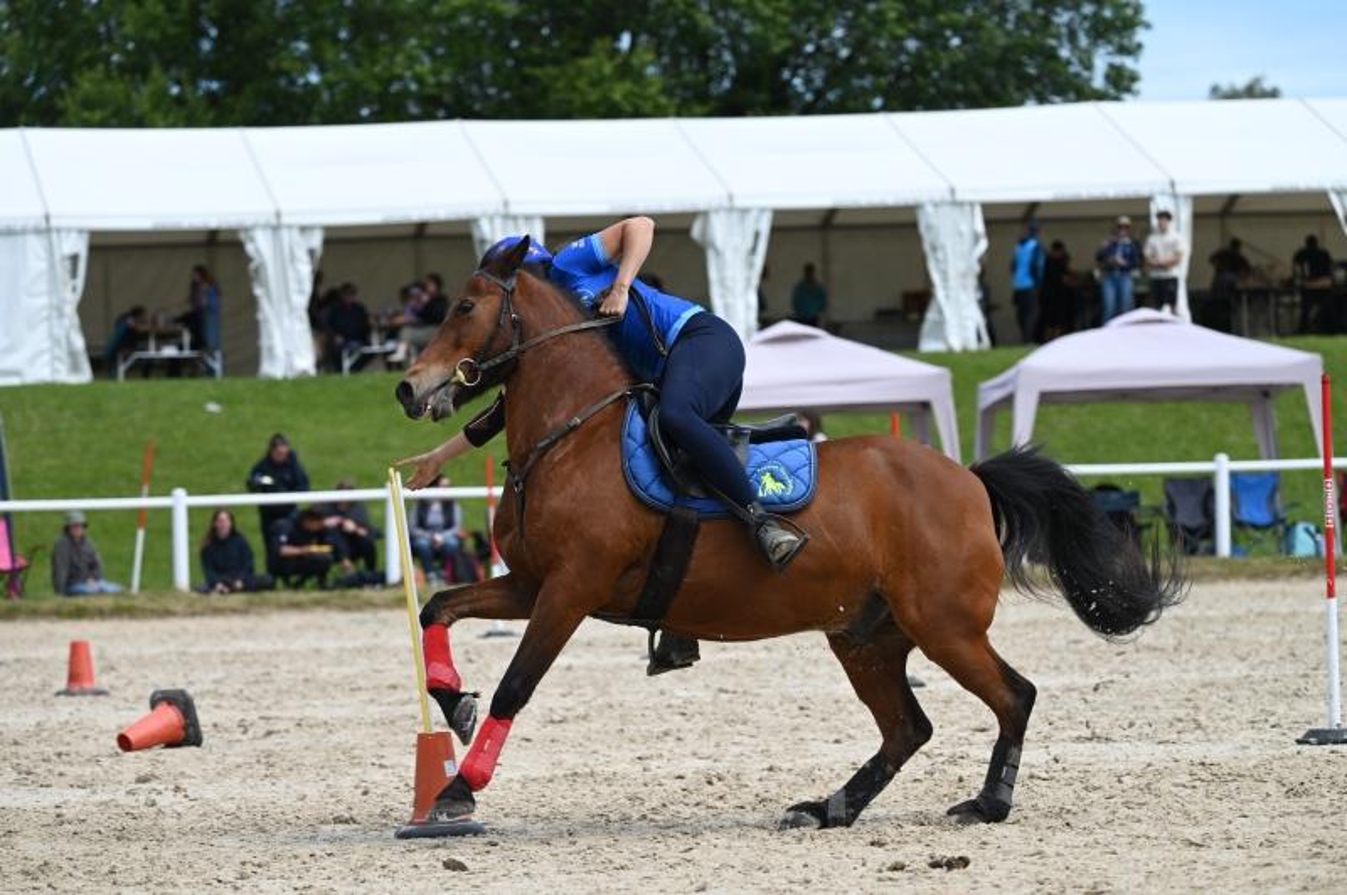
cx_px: 674
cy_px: 448
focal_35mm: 155
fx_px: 5795
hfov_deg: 13.3
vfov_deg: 8.8
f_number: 5.6
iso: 280
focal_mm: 155
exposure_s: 1/1250
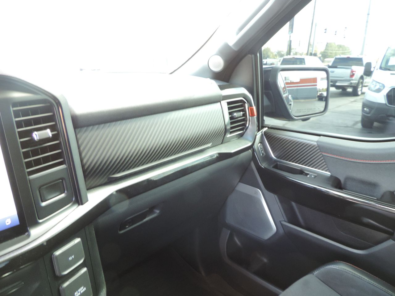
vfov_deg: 56.8
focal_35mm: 24
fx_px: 274
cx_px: 198
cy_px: 148
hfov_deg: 71.6
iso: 400
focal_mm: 4.3
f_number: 3
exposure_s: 1/30
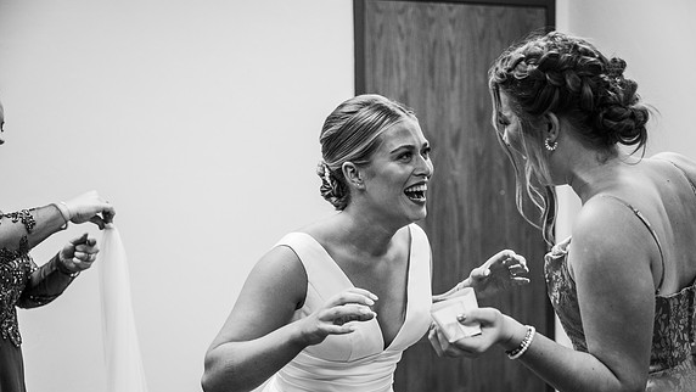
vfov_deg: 23.1
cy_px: 225
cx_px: 352
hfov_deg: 39.9
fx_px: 960
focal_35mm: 52
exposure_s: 1/320
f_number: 3.2
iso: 2000
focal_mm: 49
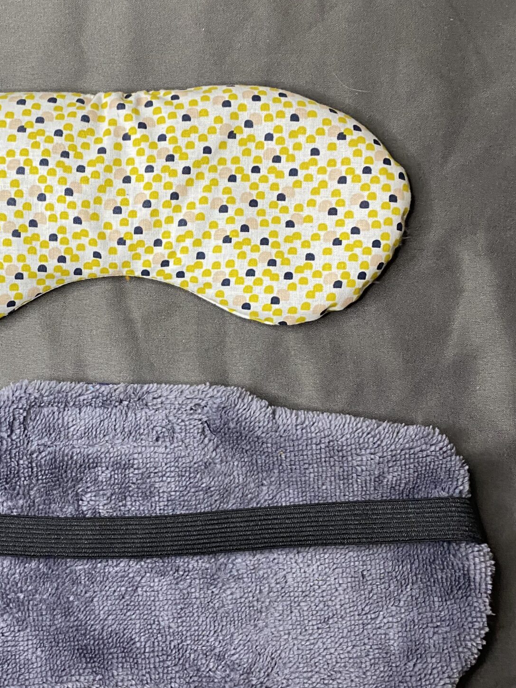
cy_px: 356
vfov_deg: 41.2
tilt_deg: -85.9
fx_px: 914
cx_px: 114
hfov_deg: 30.8
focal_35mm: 46
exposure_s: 1/53
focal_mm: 4.25
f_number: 1.8
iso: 200
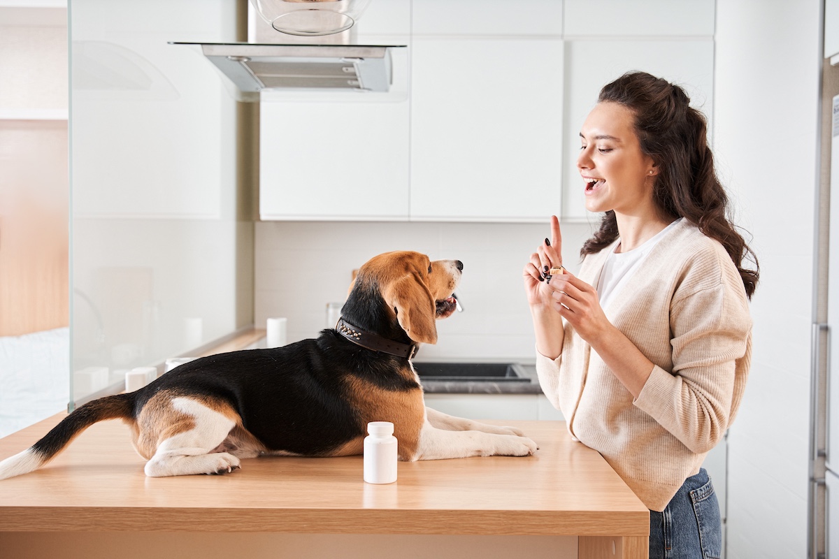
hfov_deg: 48.5
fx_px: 932
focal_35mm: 40
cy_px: 280
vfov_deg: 33.4
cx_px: 420
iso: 500
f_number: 4
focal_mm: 40
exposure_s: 1/200
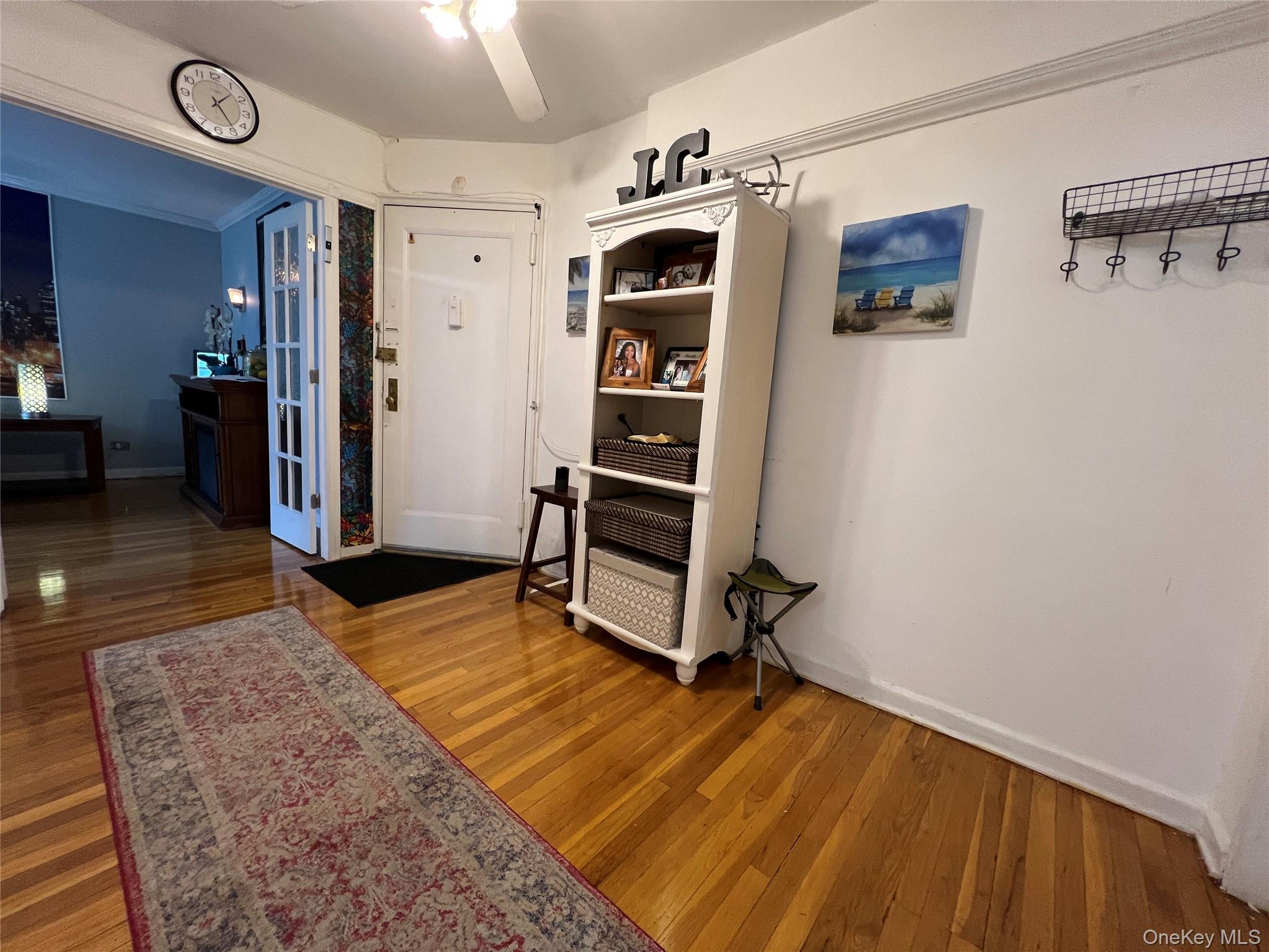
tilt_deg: -8.2
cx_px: 634
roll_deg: -3.8
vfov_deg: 89.9
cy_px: 476
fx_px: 477
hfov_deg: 106.2
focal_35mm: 13
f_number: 1.8
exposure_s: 1/60
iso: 200
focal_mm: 1.57
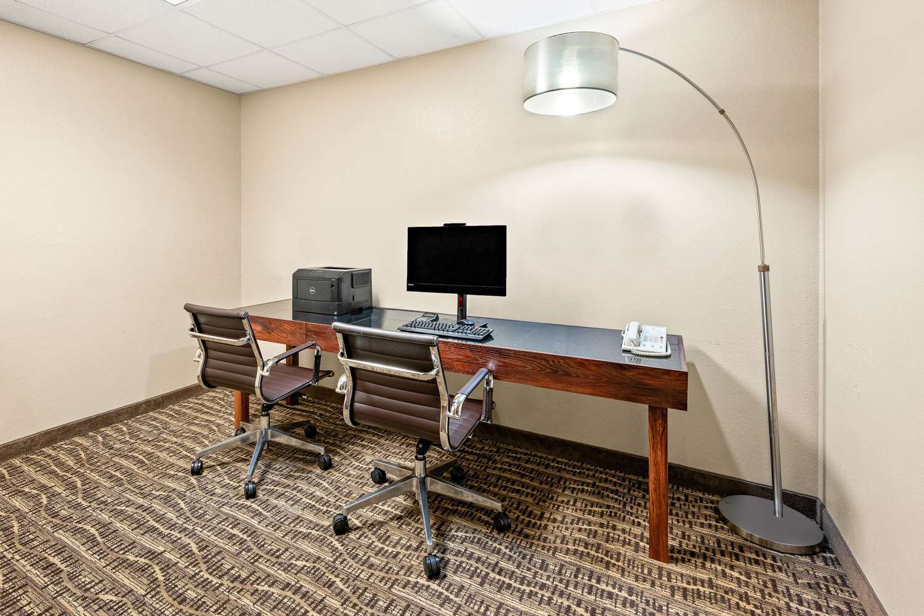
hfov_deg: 104.3
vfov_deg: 81.2
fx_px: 359
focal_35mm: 14
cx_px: 462
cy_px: 308
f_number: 8
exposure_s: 1/4
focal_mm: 14
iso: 640
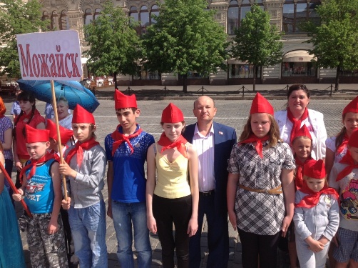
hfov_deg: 52.7
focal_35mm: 35
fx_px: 361
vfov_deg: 40.6
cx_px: 179
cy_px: 134
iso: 50
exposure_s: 1/1314
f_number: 2.4
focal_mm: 4.28
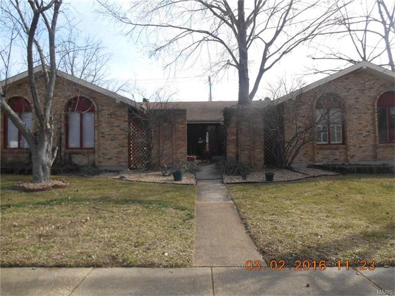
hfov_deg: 67.3
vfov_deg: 53.1
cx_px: 198
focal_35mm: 26
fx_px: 297
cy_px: 148
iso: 80
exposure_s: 1/500
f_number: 3.4
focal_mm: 4.7
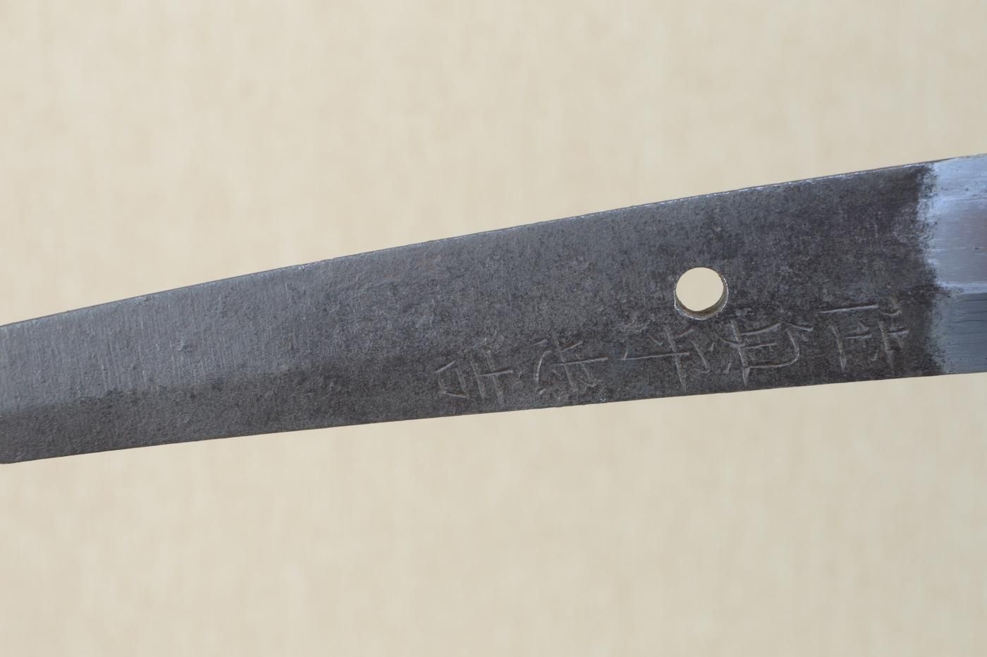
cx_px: 494
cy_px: 328
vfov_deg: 9.6
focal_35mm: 142
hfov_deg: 14.4
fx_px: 3904
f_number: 11
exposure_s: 1/2
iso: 400
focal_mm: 95
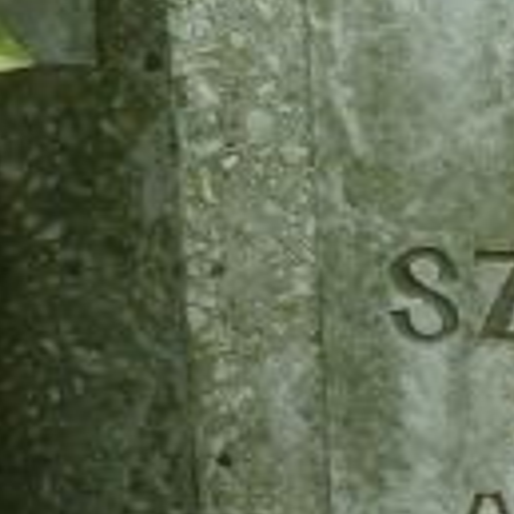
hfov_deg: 6.4
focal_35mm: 272
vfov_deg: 6.4
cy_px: 299
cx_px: 713
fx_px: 4569
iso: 160
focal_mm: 13.7
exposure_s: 1/100
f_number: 4.2
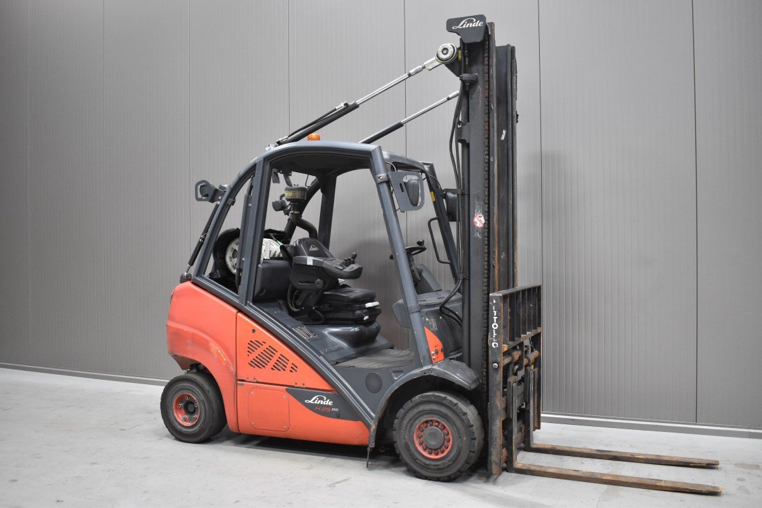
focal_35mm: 33
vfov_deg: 40.0
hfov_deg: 57.2
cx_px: 381
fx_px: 698
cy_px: 254
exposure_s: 1/40
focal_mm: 22
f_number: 4
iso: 1250
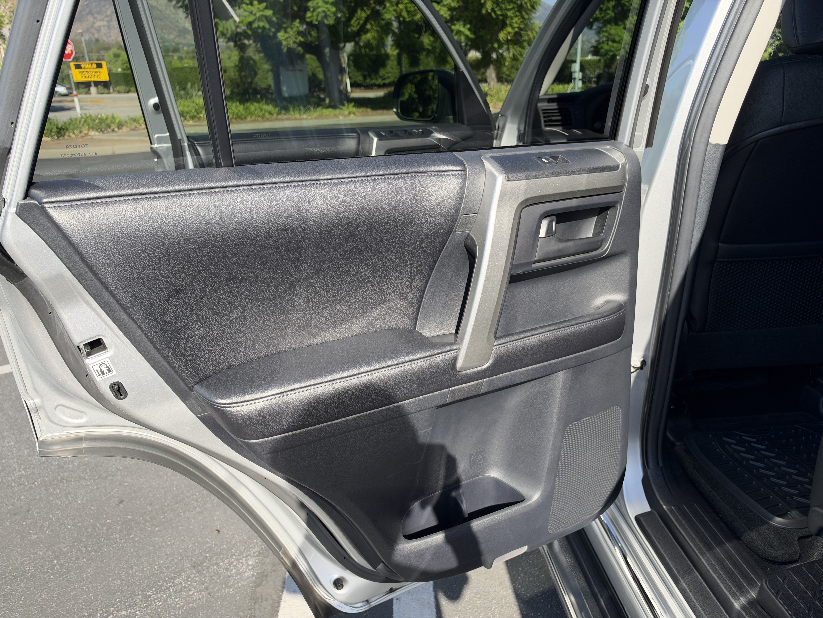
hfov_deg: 71.6
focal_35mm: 24
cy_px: 309
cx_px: 412
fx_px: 571
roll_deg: +2.9
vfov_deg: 56.8
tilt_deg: -21.3
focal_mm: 6.93
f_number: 1.8
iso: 100
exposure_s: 1/1307
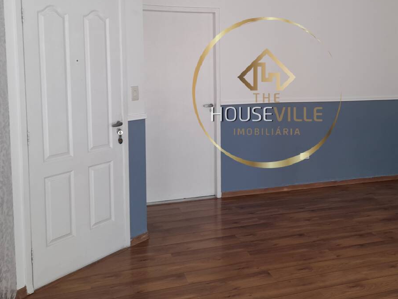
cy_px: 93
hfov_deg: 46.0
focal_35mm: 40
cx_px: 268
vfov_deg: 35.5
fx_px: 460
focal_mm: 4.6
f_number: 2
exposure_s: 1/60
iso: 32
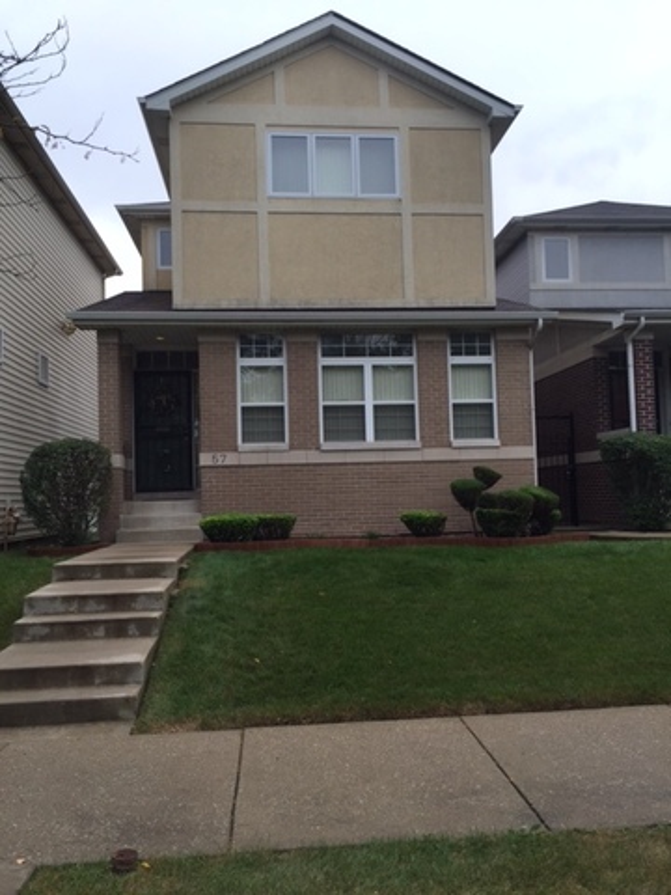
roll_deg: +2.1
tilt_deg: +2.5
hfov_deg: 48.2
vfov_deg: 61.7
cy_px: 448
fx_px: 750
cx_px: 336
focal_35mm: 29
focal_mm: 4.15
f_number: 2.2
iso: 32
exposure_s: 1/324
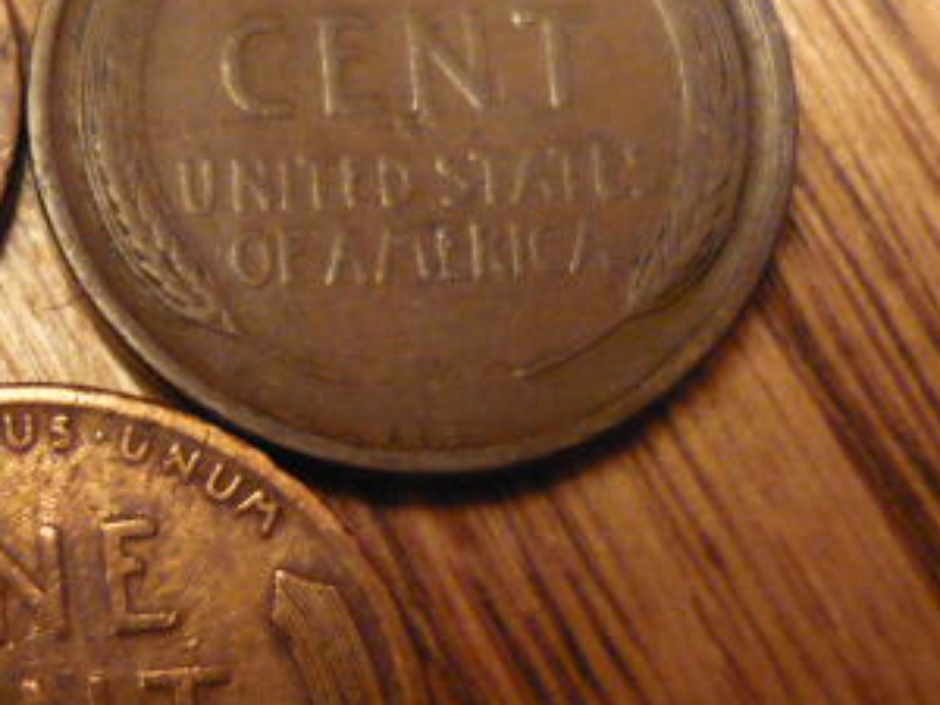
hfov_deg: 24.0
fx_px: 2145
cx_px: 85
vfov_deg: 18.6
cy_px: 436
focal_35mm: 79
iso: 400
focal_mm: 5.5
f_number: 2.8
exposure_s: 1/30
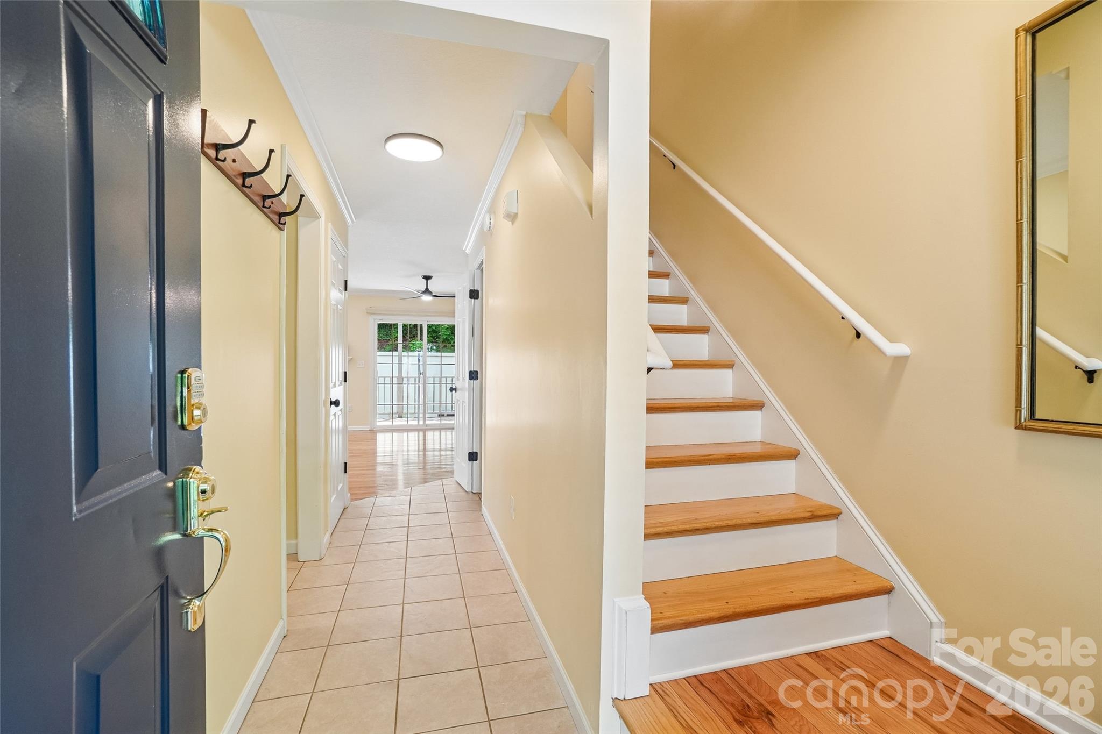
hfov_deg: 100.4
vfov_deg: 77.3
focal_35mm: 15
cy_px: 367
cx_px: 551
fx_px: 459
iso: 320
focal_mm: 10
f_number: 8
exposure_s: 1/30
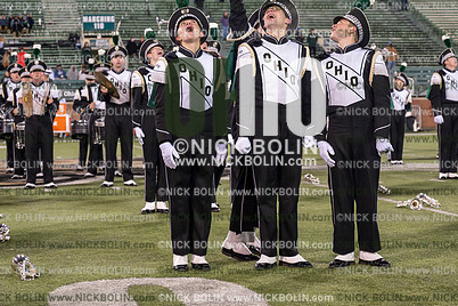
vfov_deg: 13.5
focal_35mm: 101
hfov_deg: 20.2
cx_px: 245
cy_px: 112
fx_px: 1285
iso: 3200
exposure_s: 1/640
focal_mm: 70
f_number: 4
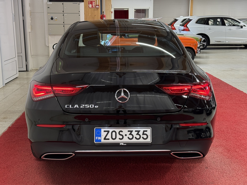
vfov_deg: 30.3
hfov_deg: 39.7
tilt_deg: -11.4
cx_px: 124
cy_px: 92
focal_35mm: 48
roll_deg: +0.0
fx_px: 343
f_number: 1.78
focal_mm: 6.76
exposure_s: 1/60
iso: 80
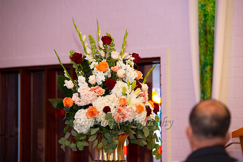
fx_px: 1147
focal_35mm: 170
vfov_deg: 8.1
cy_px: 81
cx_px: 122
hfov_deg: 12.1
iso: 1250
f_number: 4.5
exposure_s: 1/60
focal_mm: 170
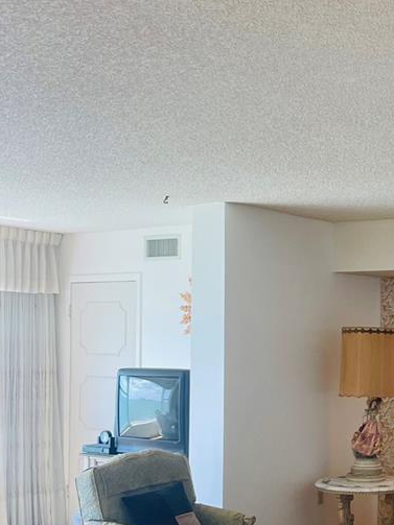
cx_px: 440
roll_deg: -0.2
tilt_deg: +0.8
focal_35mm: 62
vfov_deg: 31.0
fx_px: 941
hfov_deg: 22.3
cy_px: 340
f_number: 1.6
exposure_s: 1/120
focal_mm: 4.2
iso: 80
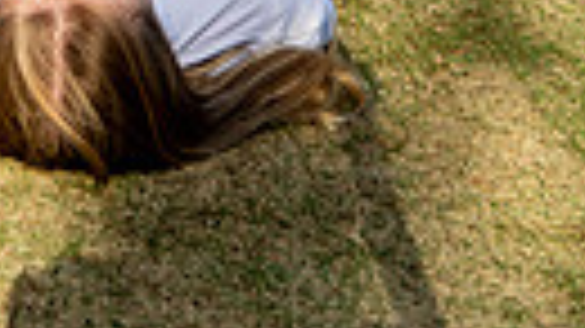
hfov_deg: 16.5
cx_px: -4
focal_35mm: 127
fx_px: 1969
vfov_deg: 8.2
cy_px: -638
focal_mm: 35
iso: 64
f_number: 6.3
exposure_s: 1/250
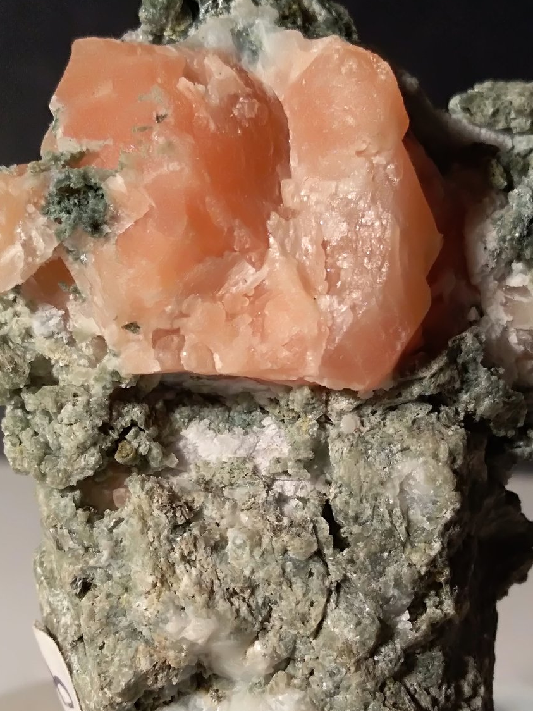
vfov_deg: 50.0
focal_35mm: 37
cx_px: 295
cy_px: 407
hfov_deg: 38.6
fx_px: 760
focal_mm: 3.54
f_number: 2
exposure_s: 1/100
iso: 151
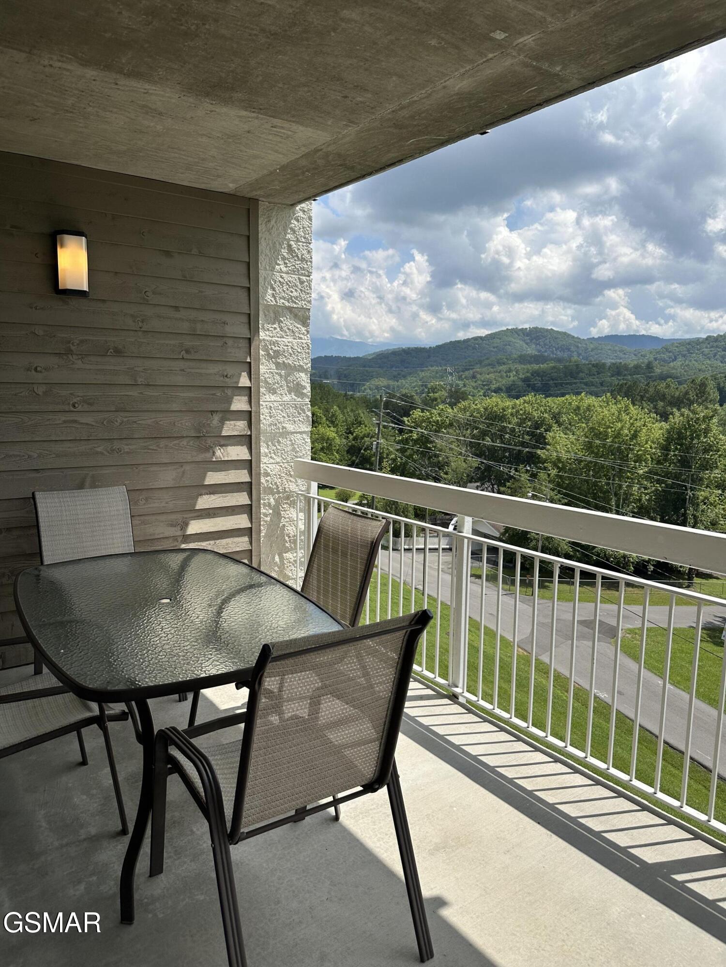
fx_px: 671
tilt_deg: -6.6
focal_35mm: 24
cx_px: 363
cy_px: 484
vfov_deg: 71.6
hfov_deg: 56.8
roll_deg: -1.7
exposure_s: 1/5525
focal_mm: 6.86
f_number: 1.78
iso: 80
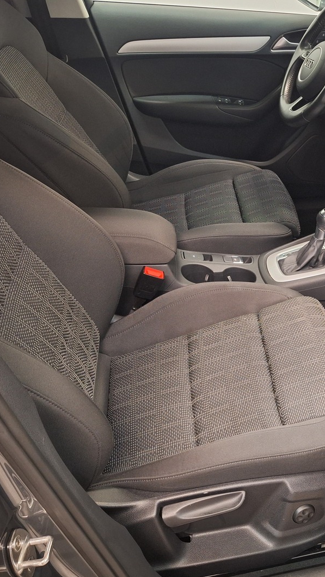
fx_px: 521
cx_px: 310
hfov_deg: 32.4
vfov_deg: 58.0
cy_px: 293
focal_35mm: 34
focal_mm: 5.54
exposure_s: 1/25
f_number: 1.8
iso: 400
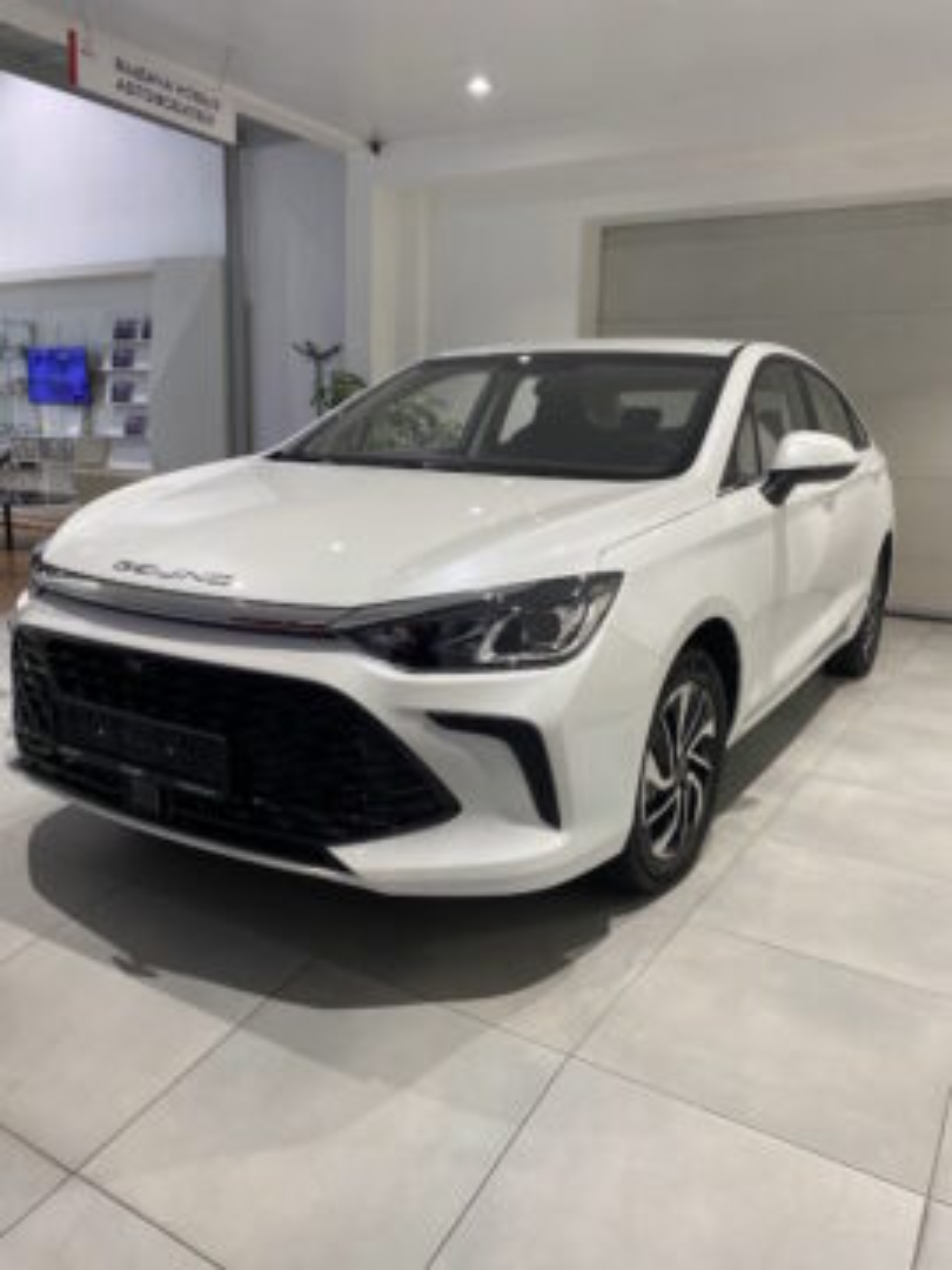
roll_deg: -0.2
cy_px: 635
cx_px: 476
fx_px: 953
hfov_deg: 53.1
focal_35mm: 26
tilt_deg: -11.3
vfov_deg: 67.3
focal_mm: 4.25
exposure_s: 1/100
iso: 100
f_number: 1.8
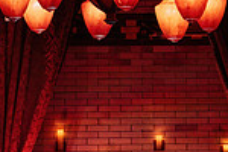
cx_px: 170
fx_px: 1792
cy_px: 223
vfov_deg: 4.8
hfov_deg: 7.3
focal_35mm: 283
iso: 2000
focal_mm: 70
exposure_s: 1/125
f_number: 3.5
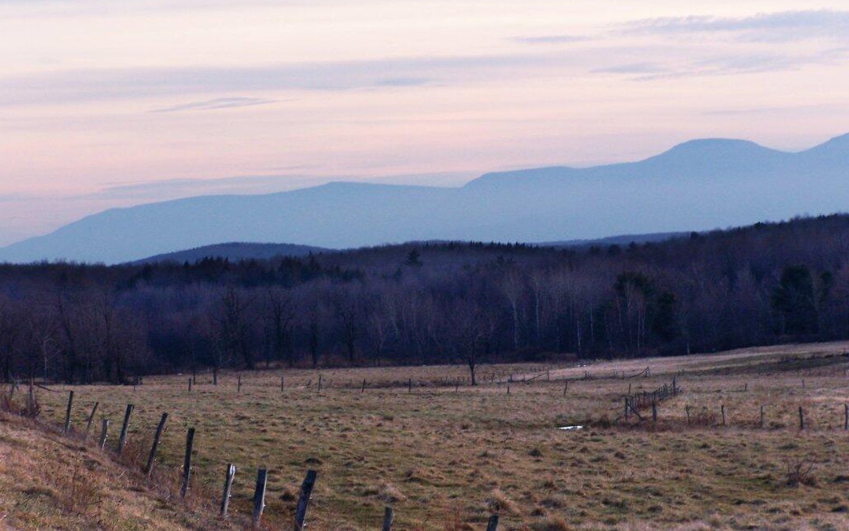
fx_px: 4165
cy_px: 263
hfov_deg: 11.6
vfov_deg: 7.3
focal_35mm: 180
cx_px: 423
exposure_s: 1/30
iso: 80
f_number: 6.3
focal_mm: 28
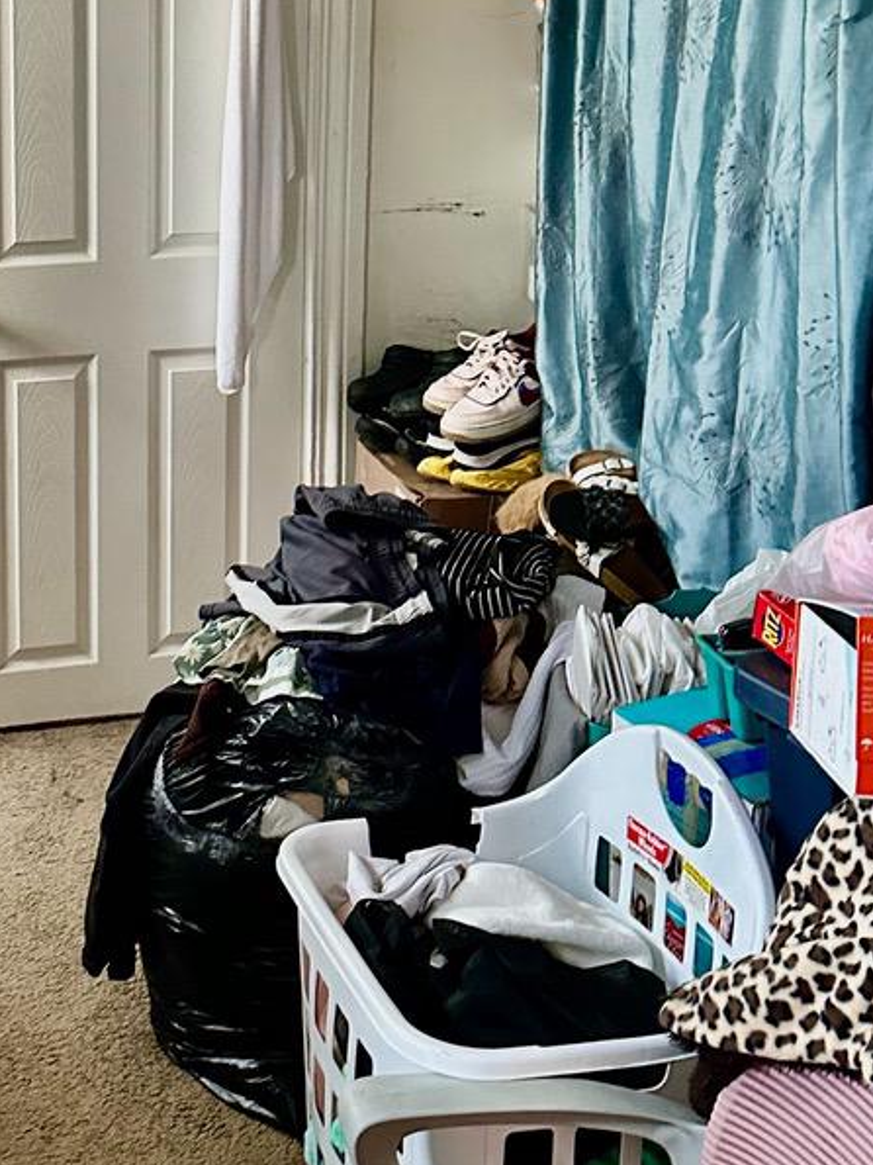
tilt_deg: -12.1
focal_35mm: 62
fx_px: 2086
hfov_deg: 23.1
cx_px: 104
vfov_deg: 30.6
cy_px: 276
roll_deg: -0.4
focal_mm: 6.86
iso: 640
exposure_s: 1/40
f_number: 1.78
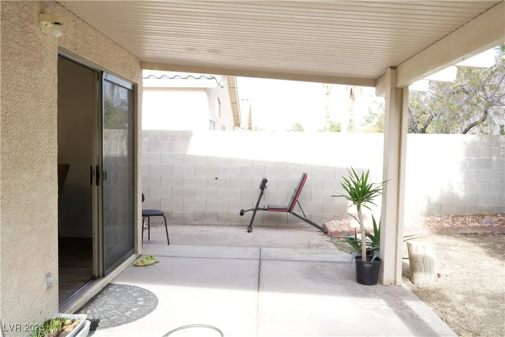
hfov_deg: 65.5
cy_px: 168
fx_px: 393
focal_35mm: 28
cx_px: 252
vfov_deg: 46.4
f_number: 22
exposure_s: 1/8
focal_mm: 28
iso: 200
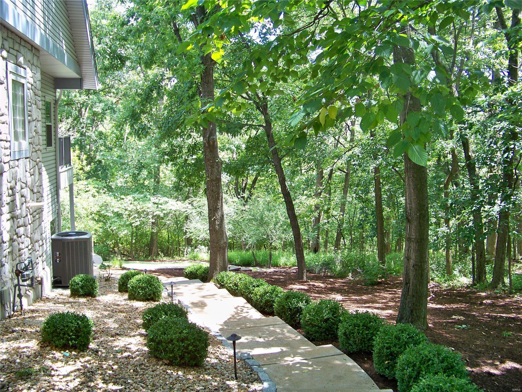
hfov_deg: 55.4
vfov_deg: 42.9
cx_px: 261
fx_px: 498
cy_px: 196
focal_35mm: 33
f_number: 2.8
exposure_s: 1/80
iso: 80
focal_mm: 5.85
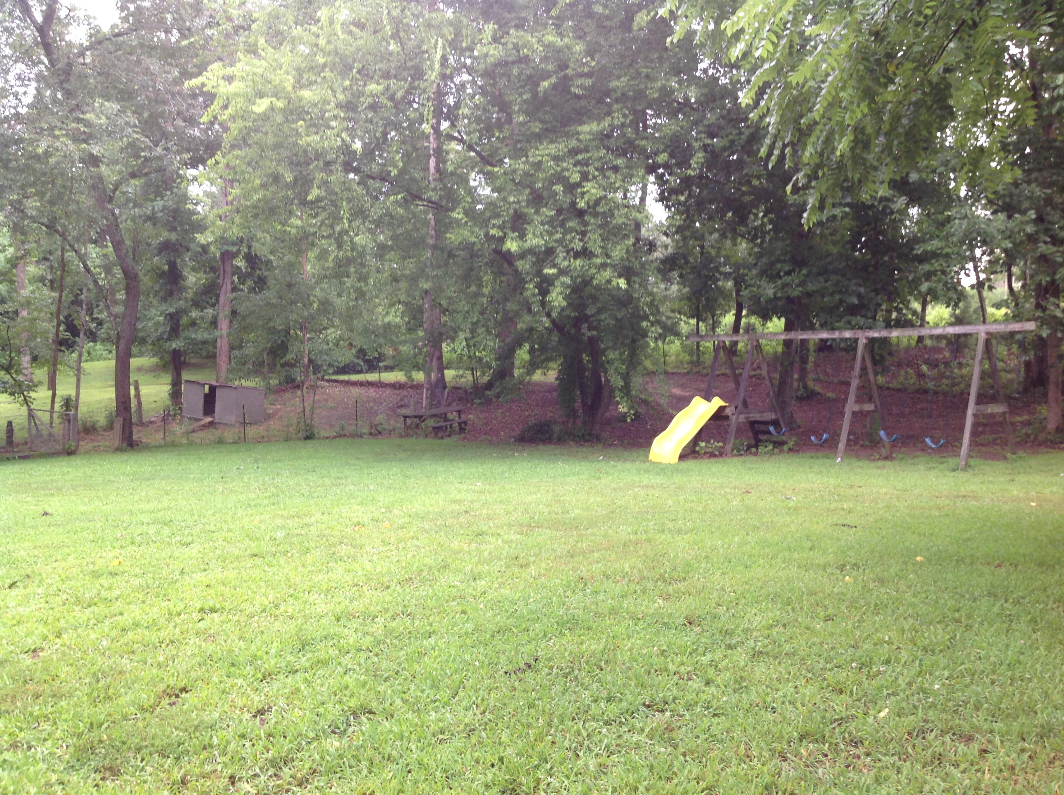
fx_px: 1074
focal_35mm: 35
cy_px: 398
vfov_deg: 40.6
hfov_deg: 52.7
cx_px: 532
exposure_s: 1/15
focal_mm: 4.28
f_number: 2.4
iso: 64
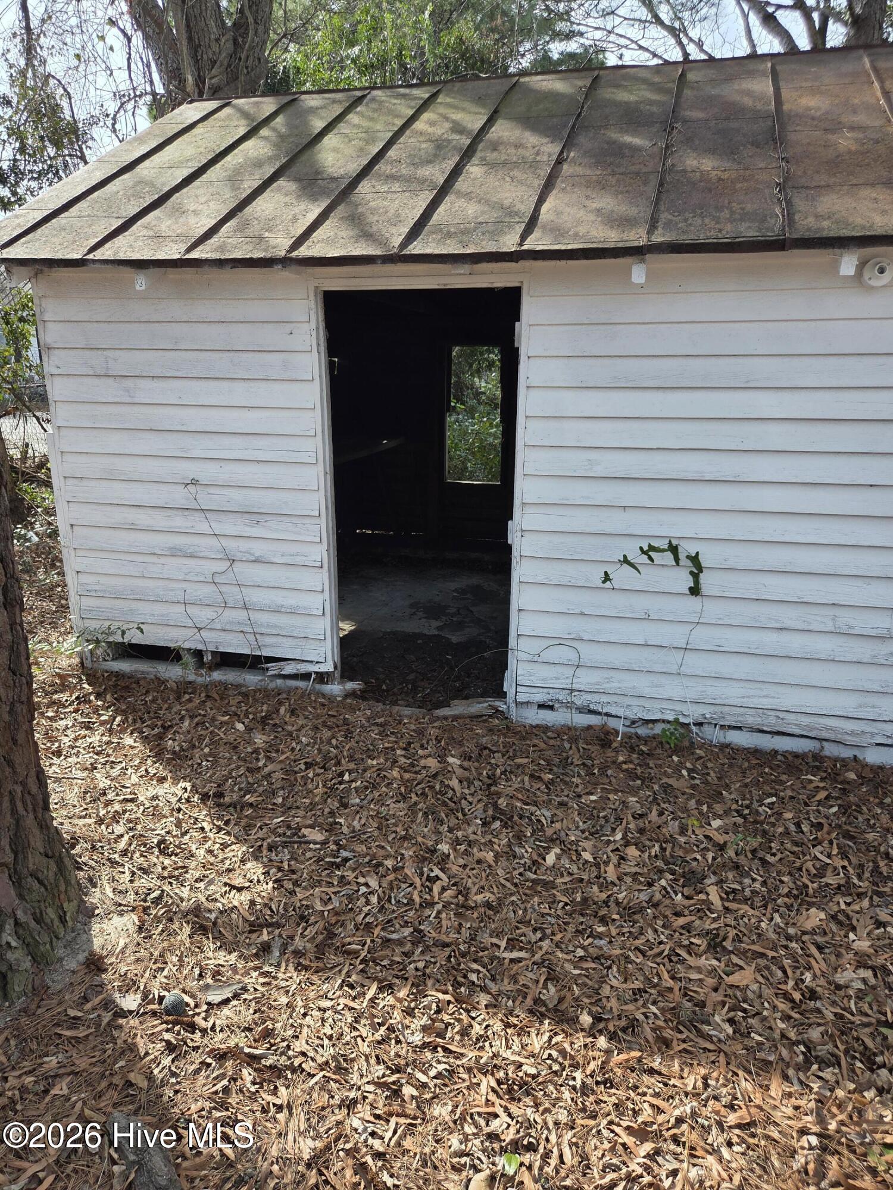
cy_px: 595
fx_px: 791
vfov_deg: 73.9
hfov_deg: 58.9
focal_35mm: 23
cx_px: 446
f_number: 1.8
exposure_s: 1/1406
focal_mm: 5.4
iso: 80
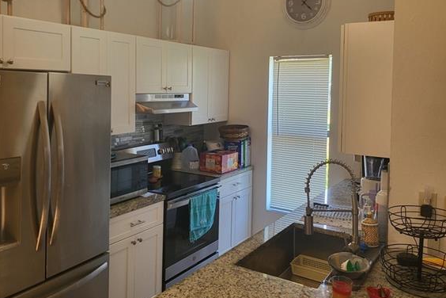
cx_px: 225
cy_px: 94
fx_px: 421
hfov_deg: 55.8
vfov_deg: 38.4
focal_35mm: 34
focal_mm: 5
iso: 125
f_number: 1.8
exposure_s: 1/120
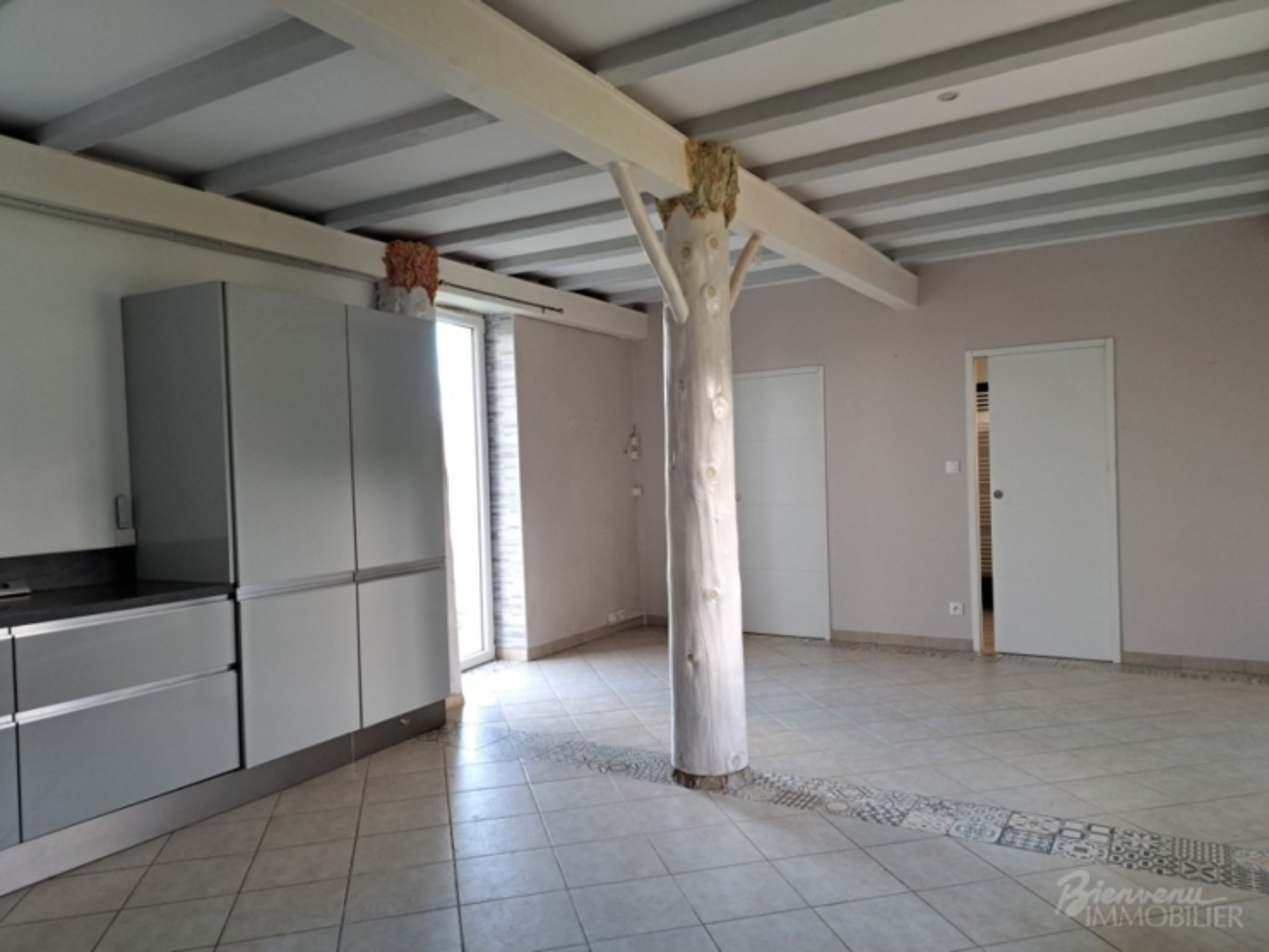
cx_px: 634
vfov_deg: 56.8
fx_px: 880
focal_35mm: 24
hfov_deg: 71.6
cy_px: 476
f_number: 1.8
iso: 200
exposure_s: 1/50
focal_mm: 5.23
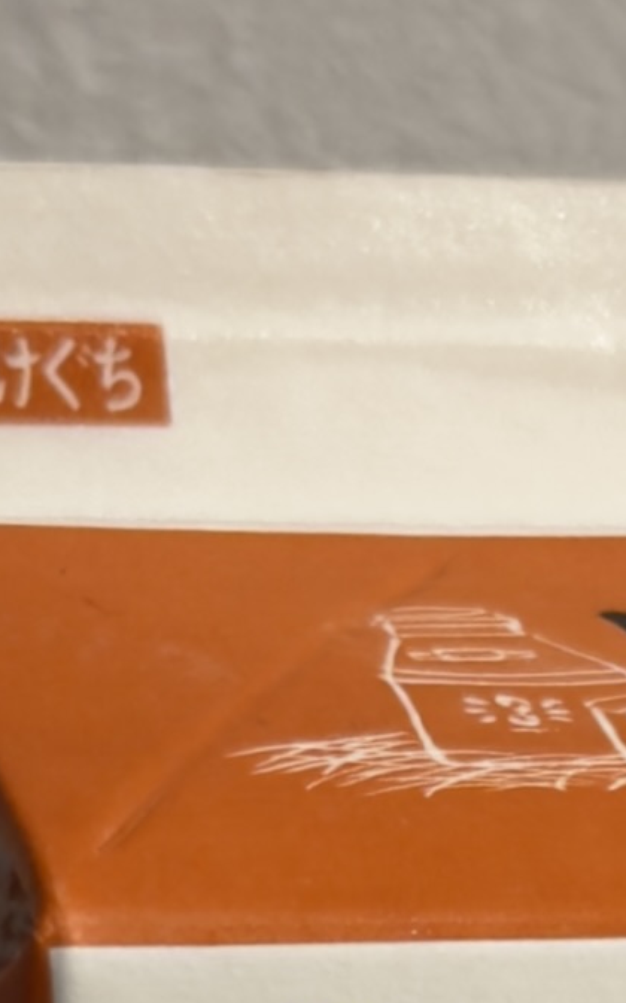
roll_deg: -1.8
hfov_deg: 4.2
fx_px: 8334
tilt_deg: -10.8
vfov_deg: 6.7
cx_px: 1246
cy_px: 1759
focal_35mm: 305
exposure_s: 1/50
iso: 125
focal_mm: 6.76
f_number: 1.78
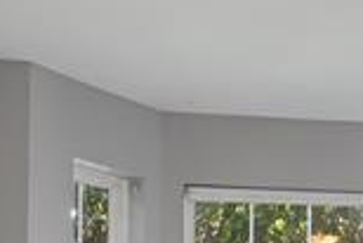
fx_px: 1140
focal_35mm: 113
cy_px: 492
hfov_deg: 17.4
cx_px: 420
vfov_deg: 11.0
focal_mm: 17
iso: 320
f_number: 9
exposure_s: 1/2
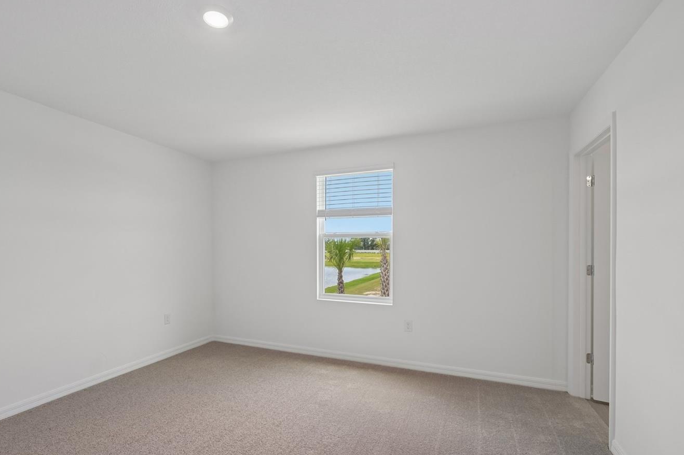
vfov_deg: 70.3
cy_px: 247
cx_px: 316
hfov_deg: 93.1
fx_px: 323
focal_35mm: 17
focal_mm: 14
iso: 400
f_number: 8
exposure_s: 1/160
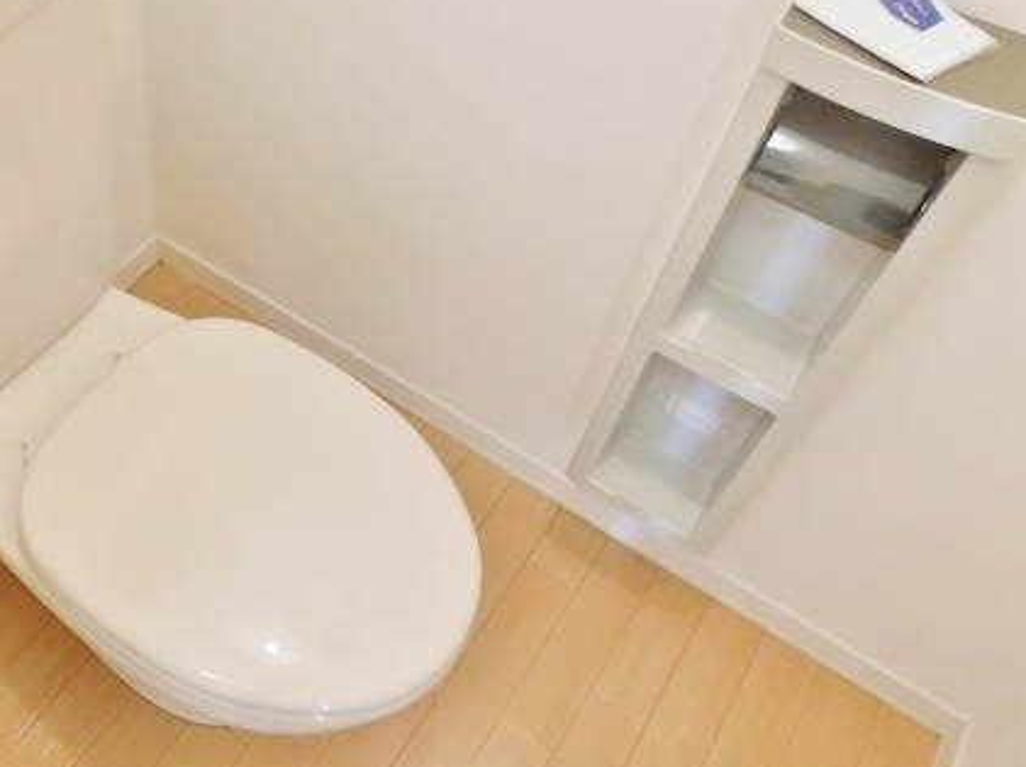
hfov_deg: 50.4
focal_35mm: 35
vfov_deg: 40.4
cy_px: 297
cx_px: 253
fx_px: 1036
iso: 320
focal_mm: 4
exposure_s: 1/30
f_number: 3
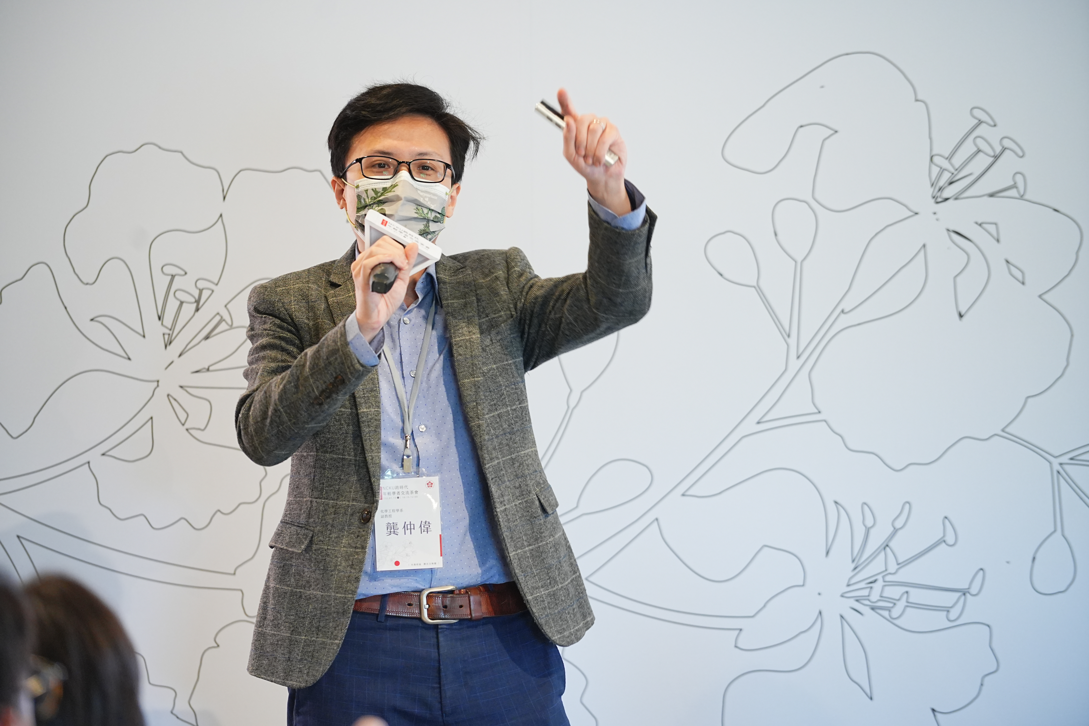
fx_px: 5384
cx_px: 544
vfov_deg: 7.7
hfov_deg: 11.5
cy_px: 363
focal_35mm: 178
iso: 2000
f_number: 4
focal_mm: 178
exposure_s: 1/80
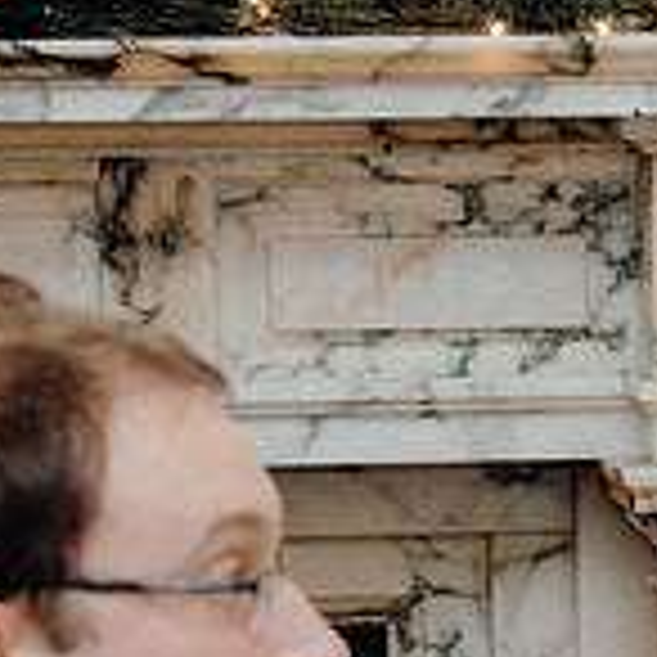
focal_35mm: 354
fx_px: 7601
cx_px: 1202
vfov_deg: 4.9
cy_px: 835
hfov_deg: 4.9
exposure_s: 1/160
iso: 2500
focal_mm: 70
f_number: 3.5
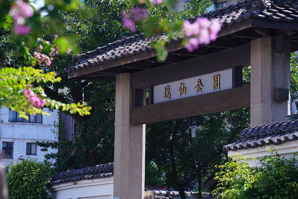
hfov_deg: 14.7
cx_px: 149
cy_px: 100
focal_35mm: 140
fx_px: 1159
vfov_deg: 9.8
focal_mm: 140
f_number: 7.1
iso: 100
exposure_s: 1/125
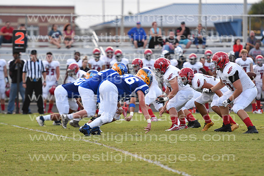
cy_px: 88
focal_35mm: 255
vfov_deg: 5.4
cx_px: 132
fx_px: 1870
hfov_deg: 8.1
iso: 1600
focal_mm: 170
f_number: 3.2
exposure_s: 1/1600
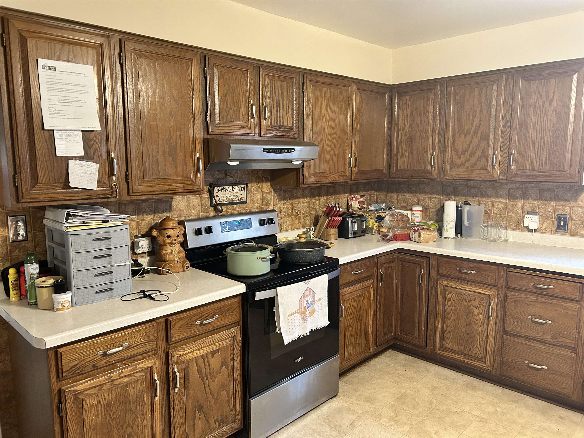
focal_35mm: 26
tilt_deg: -8.3
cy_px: 219
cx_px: 292
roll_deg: -0.3
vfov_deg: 53.1
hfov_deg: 67.3
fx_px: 439
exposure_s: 1/60
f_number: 1.5
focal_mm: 5.7
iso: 400
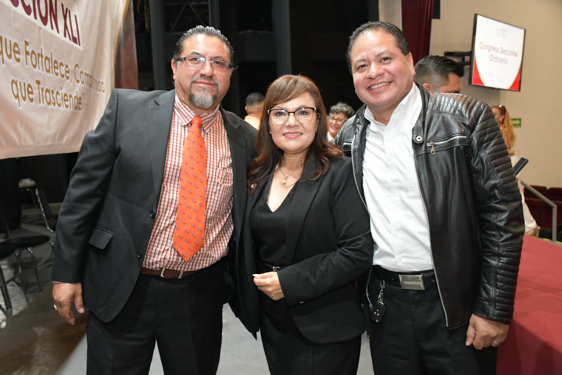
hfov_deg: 53.1
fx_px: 562
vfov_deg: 36.9
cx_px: 281
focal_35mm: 36
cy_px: 188
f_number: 4
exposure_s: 1/60
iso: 2500
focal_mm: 24
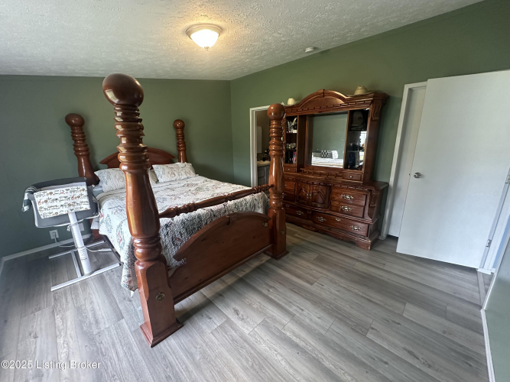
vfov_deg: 85.7
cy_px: 191
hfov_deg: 102.1
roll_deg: -0.2
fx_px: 206
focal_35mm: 14
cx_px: 255
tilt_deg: -14.7
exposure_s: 1/60
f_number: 2.2
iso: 500
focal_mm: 2.22
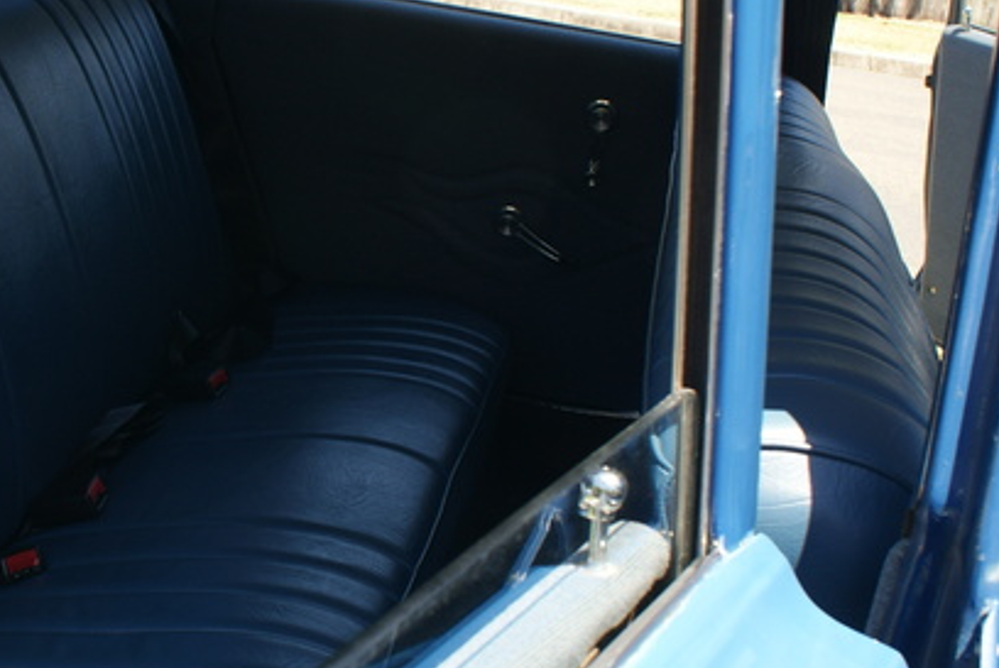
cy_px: 300
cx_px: 208
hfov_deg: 36.3
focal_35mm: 53
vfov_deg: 25.6
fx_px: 1472
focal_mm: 18
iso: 100
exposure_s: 1/60
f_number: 7.1
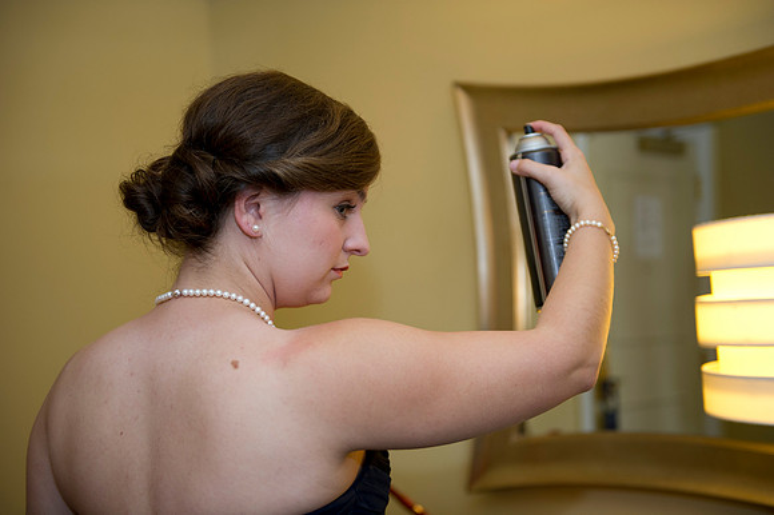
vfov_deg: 27.0
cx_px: 387
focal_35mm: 50
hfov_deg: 39.6
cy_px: 258
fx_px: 1074
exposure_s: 1/125
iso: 640
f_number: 2.8
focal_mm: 50
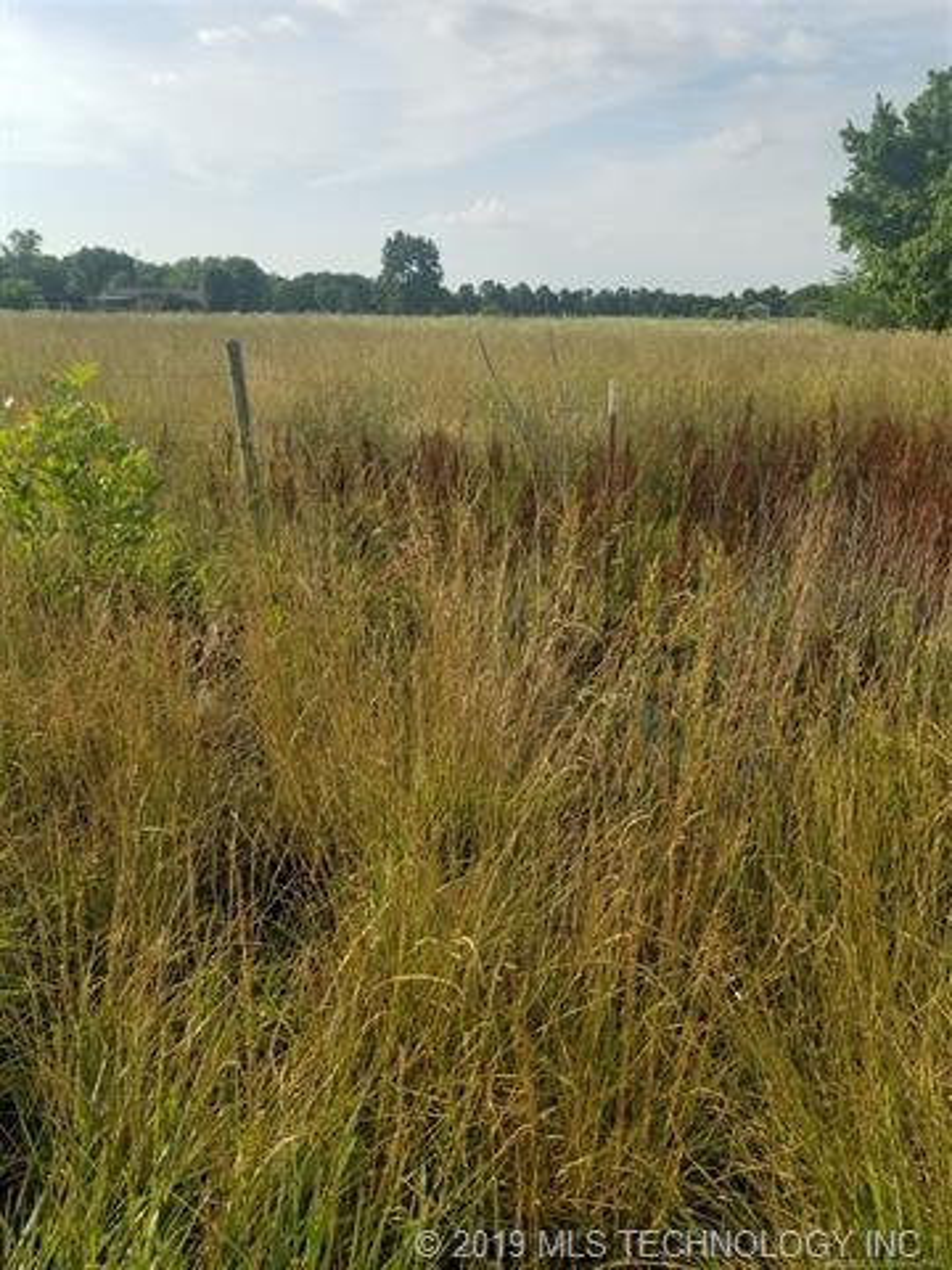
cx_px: 476
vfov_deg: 67.3
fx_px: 953
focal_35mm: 26
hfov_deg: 53.1
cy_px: 635
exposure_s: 1/2328
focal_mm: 4.25
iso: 50
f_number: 1.7
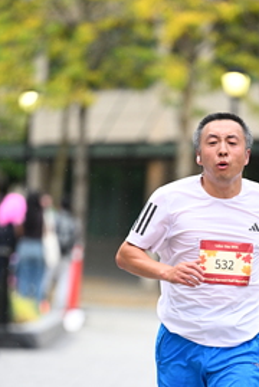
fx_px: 4068
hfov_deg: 3.6
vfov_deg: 5.4
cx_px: 192
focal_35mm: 378
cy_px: 322
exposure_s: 1/1600
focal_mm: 185
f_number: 2.8
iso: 1250
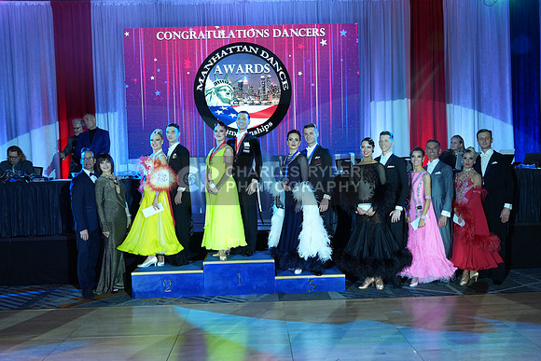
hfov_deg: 57.2
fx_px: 496
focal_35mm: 33
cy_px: 180
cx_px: 270
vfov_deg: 40.0
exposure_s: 1/400
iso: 2500
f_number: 4
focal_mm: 33
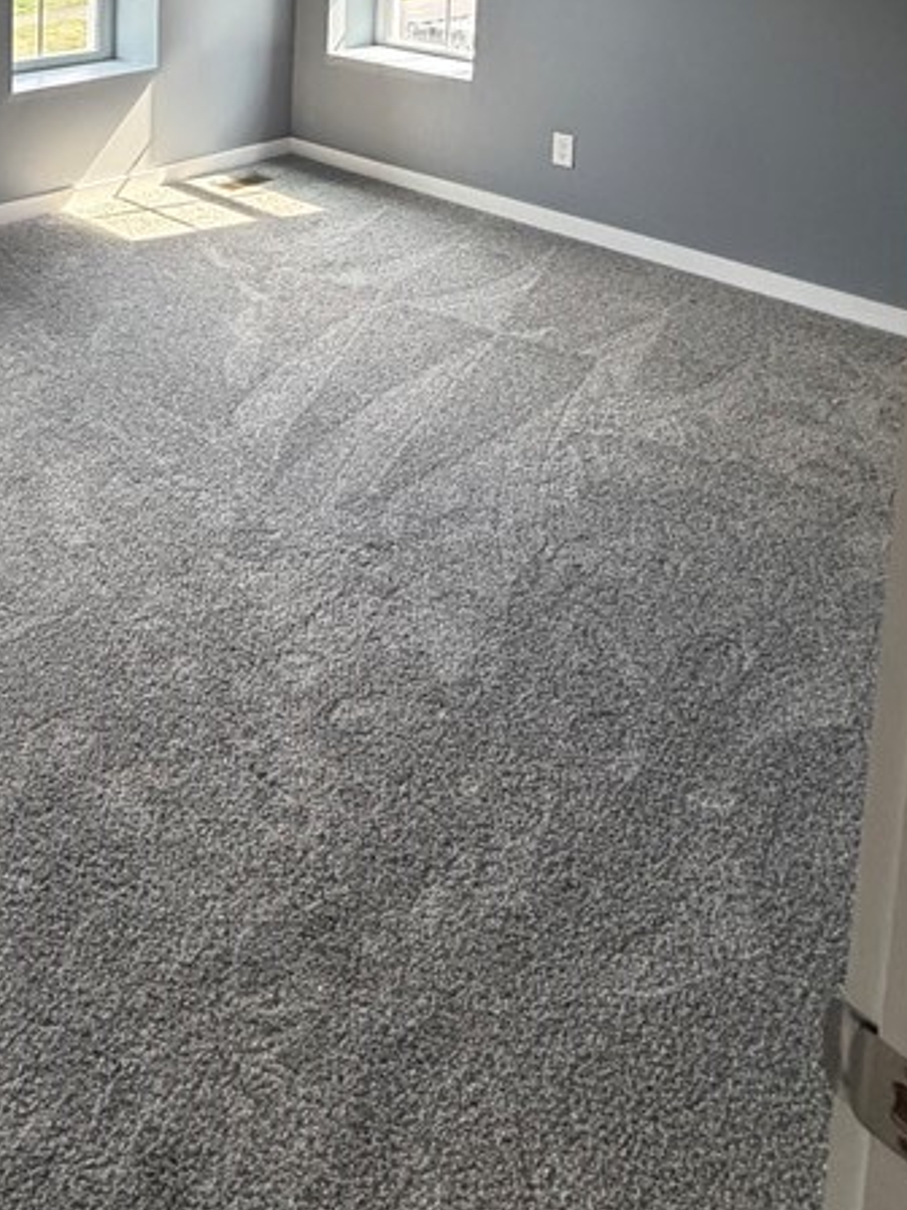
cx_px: 105
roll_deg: -0.1
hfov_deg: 41.0
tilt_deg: -6.1
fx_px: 1118
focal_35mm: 32
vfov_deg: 46.6
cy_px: -24
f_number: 2.2
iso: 320
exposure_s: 1/120
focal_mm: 2.22
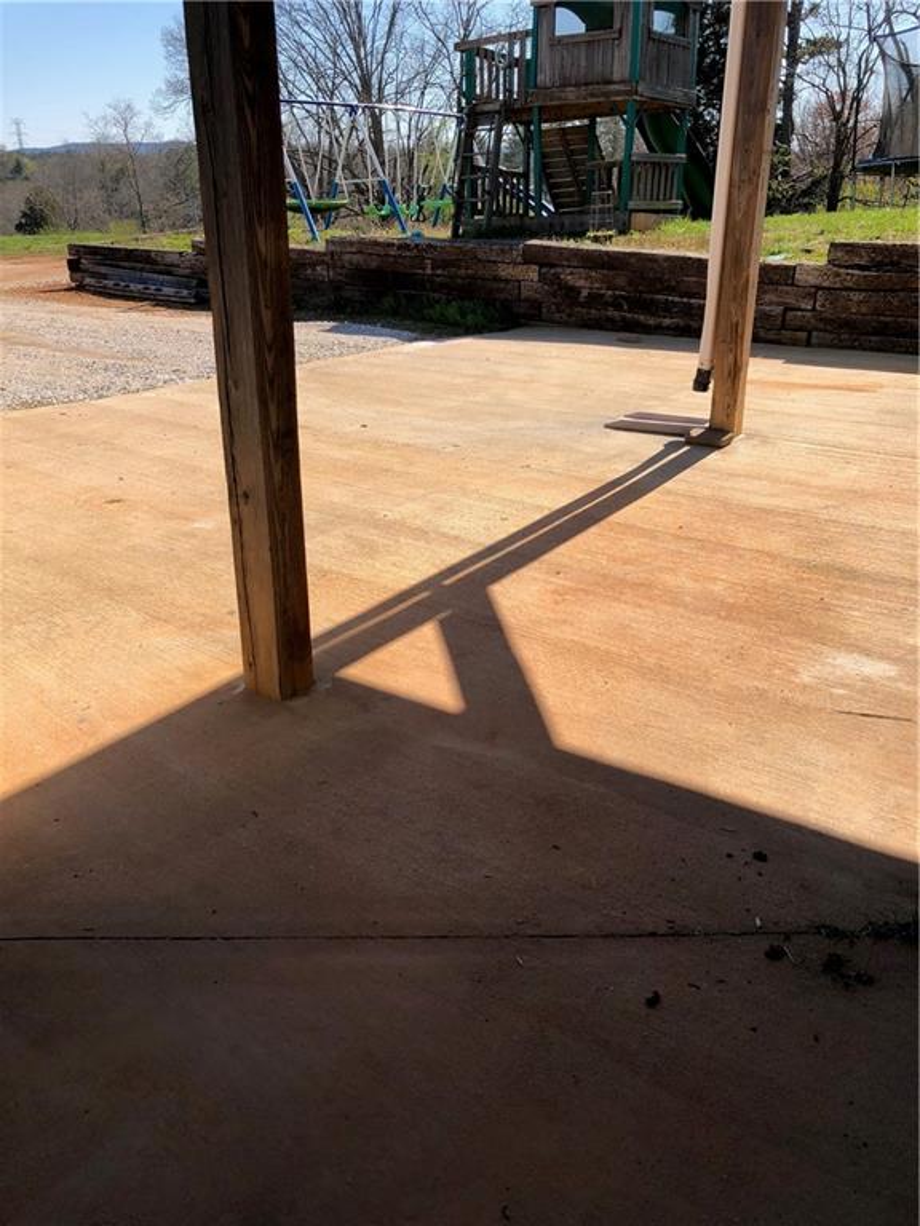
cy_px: 613
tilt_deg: -22.3
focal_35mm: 28
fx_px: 992
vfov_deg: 63.4
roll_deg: +2.5
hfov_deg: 49.7
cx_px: 460
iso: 20
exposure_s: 1/1453
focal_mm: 3.99
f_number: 1.8
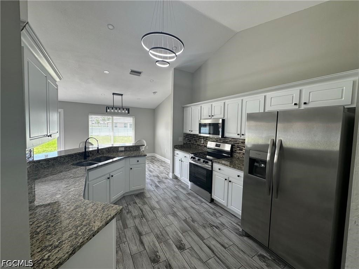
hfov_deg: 102.1
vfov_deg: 85.7
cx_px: 180
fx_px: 145
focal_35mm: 14
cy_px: 134
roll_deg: -0.6
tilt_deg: -3.4
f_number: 2.2
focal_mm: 2.22
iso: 50
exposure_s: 1/99
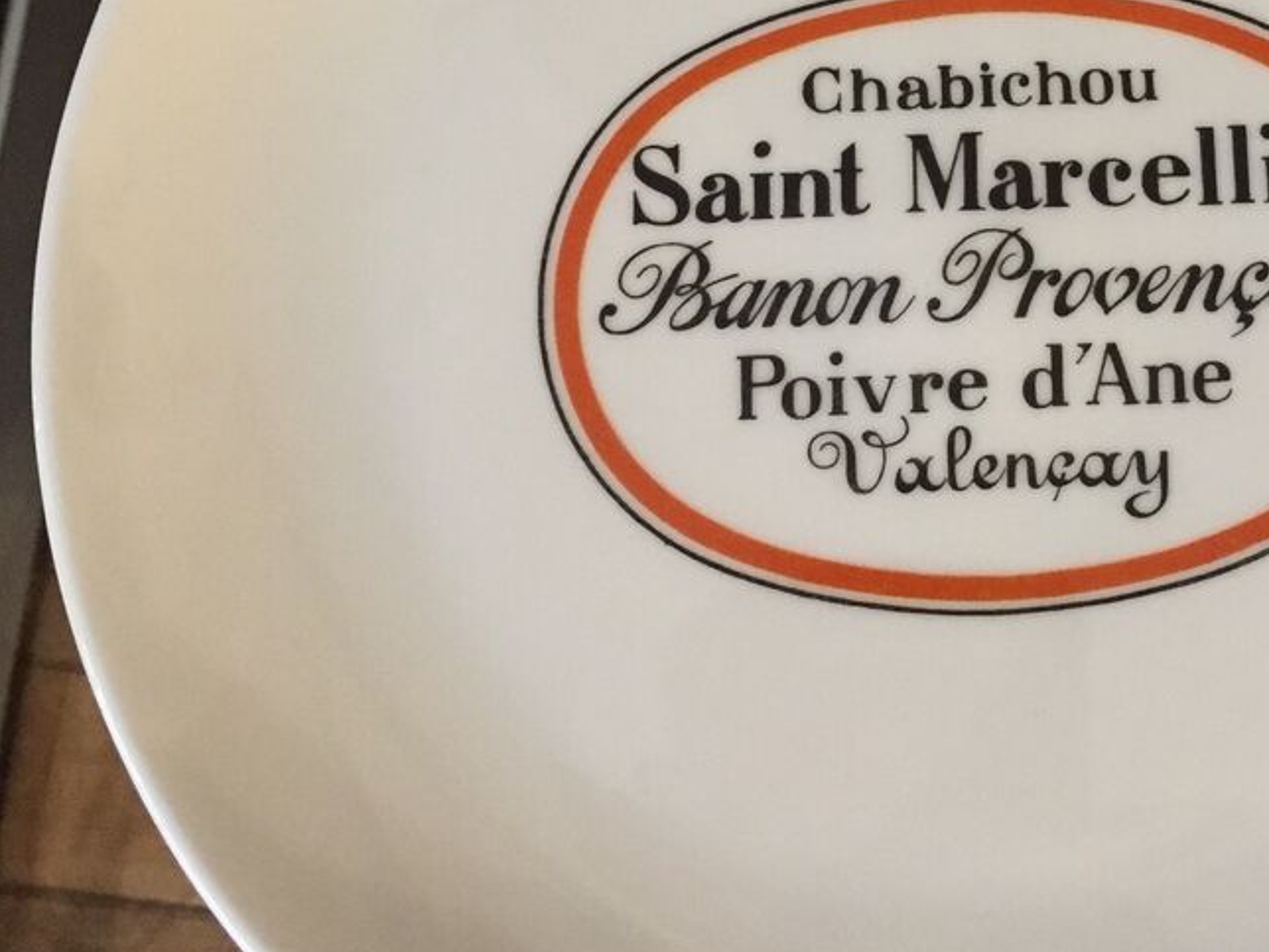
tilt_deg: -74.7
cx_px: 981
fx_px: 2200
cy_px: 48
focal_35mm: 60
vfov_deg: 23.6
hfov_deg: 31.5
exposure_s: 1/25
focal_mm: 4.15
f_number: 2.2
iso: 250
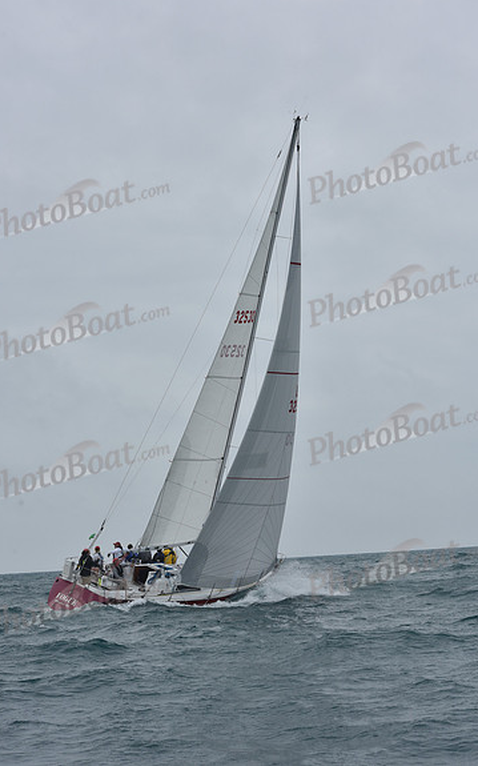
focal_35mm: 72
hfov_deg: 18.1
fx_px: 1502
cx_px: 239
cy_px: 381
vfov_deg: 28.6
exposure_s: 1/800
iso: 250
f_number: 10
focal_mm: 70
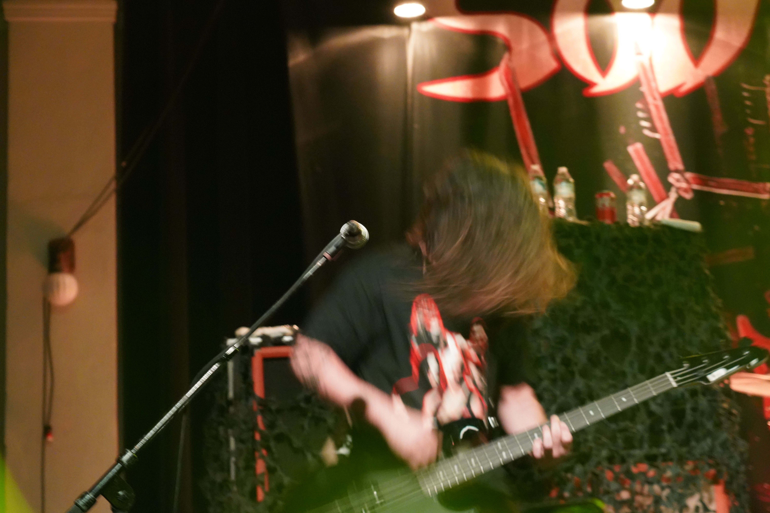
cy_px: 256
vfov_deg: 22.3
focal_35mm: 61
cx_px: 385
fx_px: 1305
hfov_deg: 32.9
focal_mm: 61
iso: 12800
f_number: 4
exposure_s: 1/40
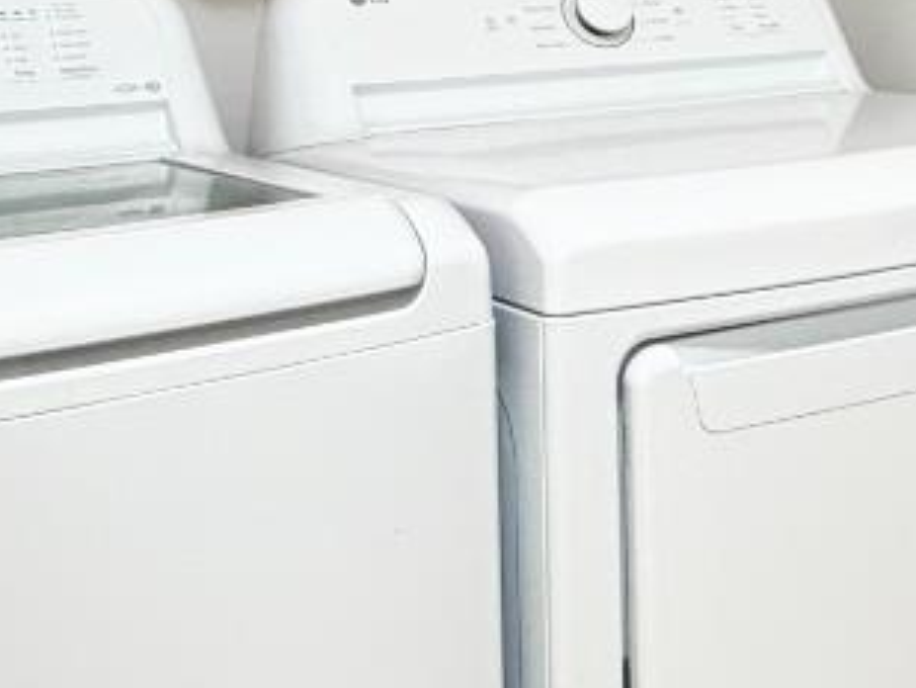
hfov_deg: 26.7
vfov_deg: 20.6
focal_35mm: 68
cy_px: -61
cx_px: 958
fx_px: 1800
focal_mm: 2.22
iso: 200
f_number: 2.2
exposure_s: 1/60
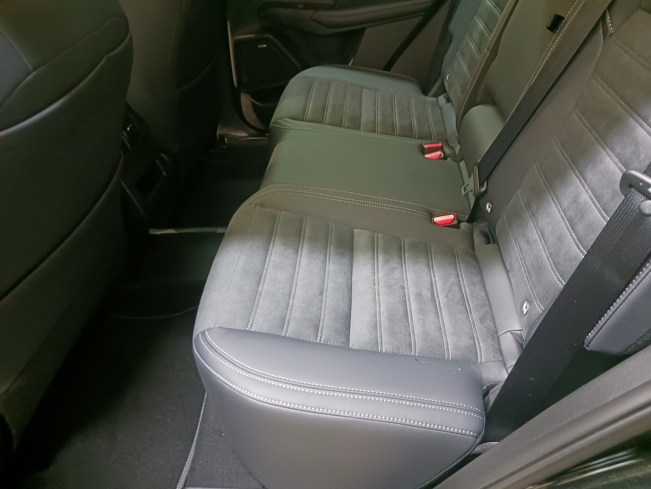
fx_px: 508
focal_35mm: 27
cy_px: 244
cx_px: 326
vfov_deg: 51.4
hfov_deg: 65.3
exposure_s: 1/16.7
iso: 1600
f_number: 1.8
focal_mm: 4
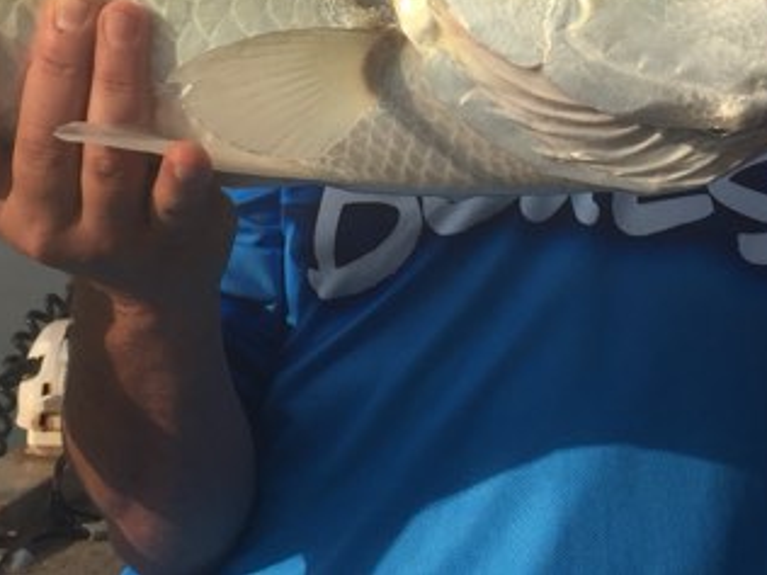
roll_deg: +0.0
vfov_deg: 17.3
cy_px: -205
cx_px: 371
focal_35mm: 79
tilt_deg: +8.8
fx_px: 1750
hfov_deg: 24.7
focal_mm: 4.15
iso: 32
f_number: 2.2
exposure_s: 1/3300
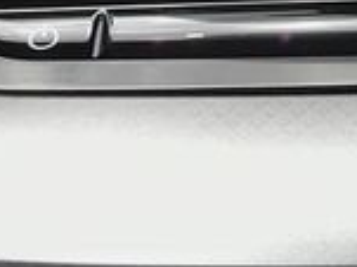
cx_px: 591
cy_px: -201
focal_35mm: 190
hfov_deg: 10.0
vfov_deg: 7.6
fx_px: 1958
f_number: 3.4
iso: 100
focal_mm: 5
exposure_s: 1/42
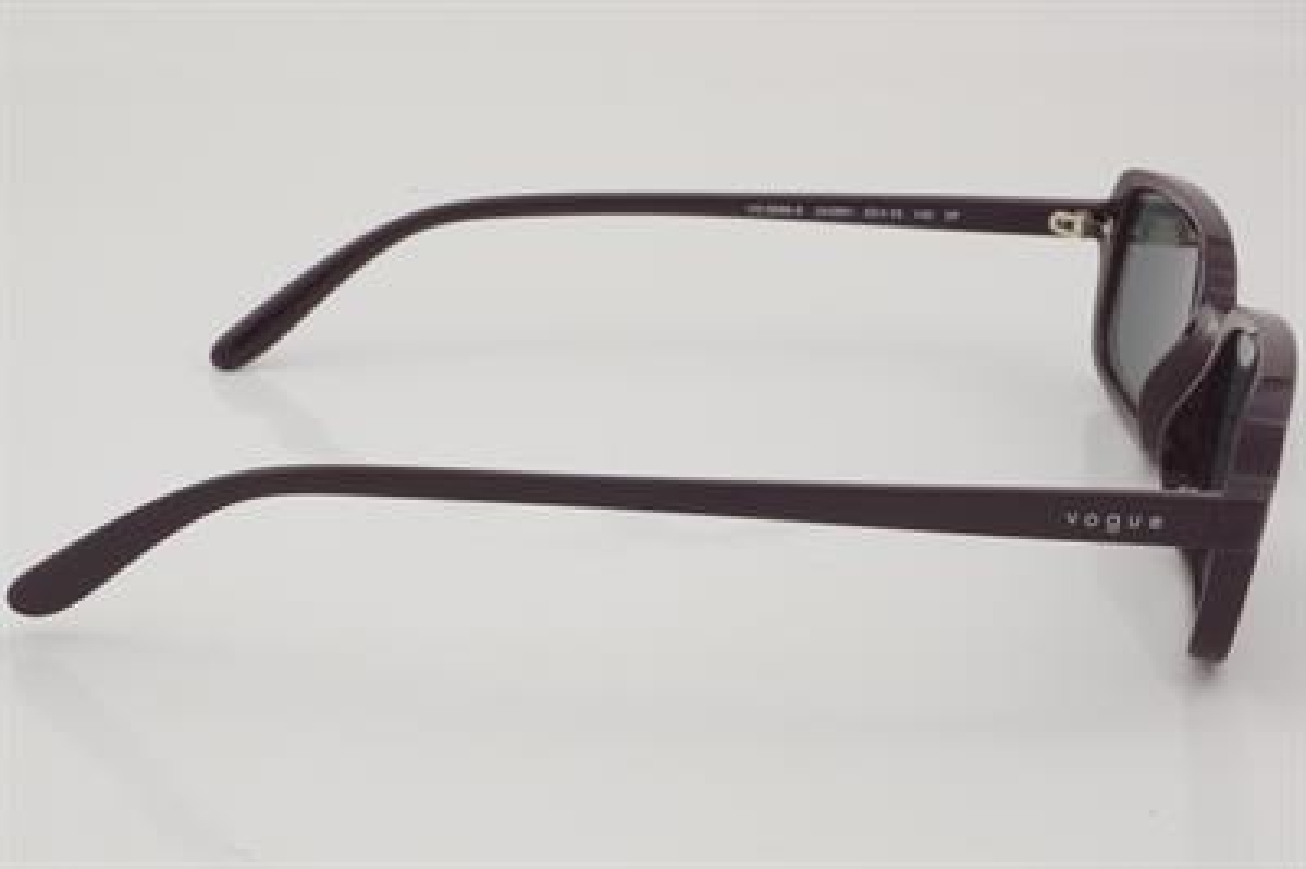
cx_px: 653
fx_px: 2719
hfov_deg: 27.0
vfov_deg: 18.2
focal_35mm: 75
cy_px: 434
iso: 100
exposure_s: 1/3
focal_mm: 50
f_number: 32
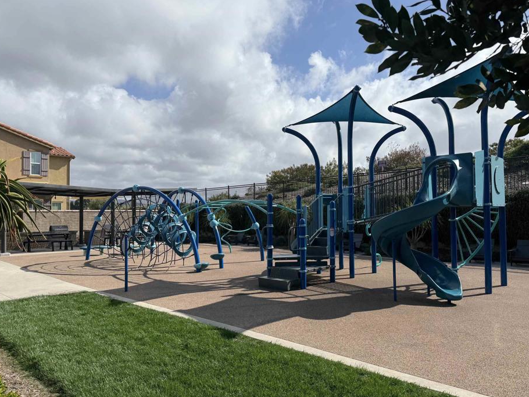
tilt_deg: +2.1
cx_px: 289
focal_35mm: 27
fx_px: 413
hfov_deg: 65.2
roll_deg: +0.1
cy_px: 203
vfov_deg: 51.4
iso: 80
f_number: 1.78
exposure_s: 1/8130
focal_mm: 6.76
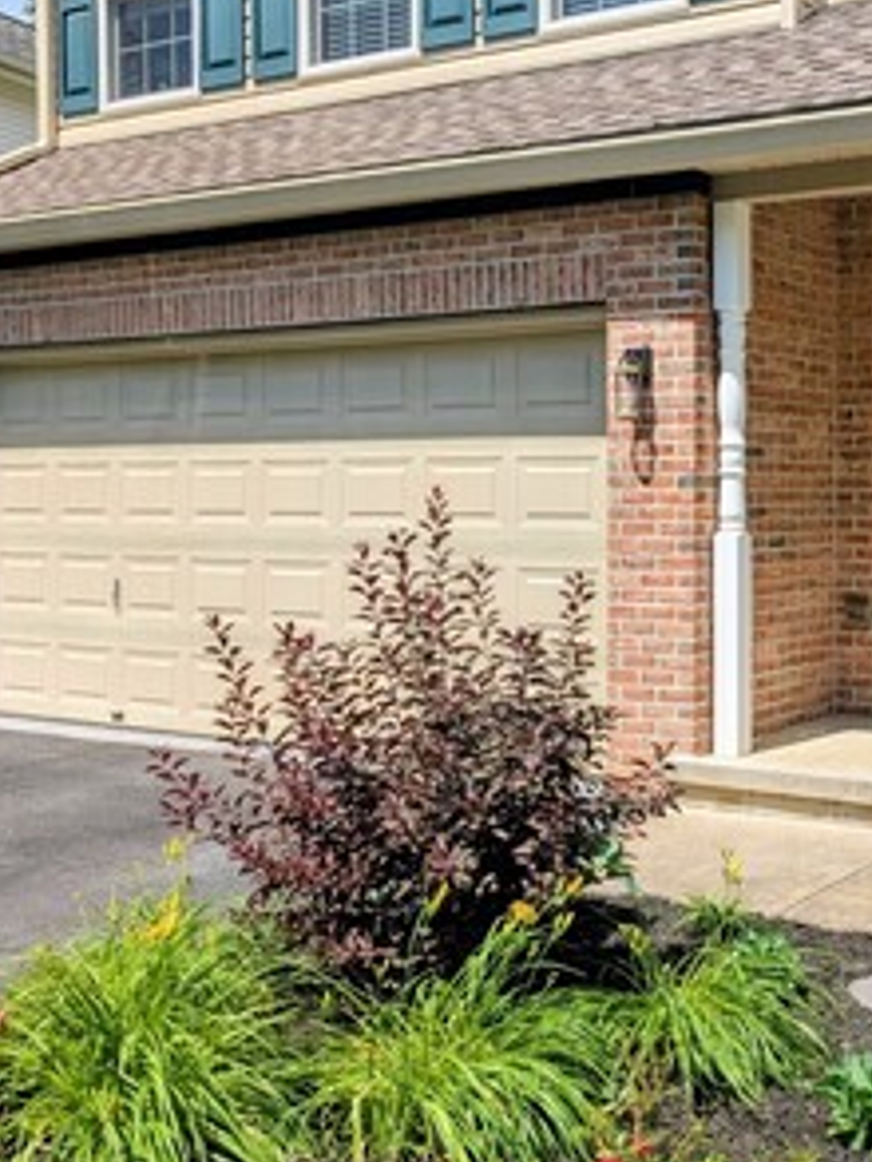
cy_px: 424
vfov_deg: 45.3
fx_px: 1376
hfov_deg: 34.1
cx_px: 702
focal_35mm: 41
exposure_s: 1/1176
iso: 19
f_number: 1.68
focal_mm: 6.9
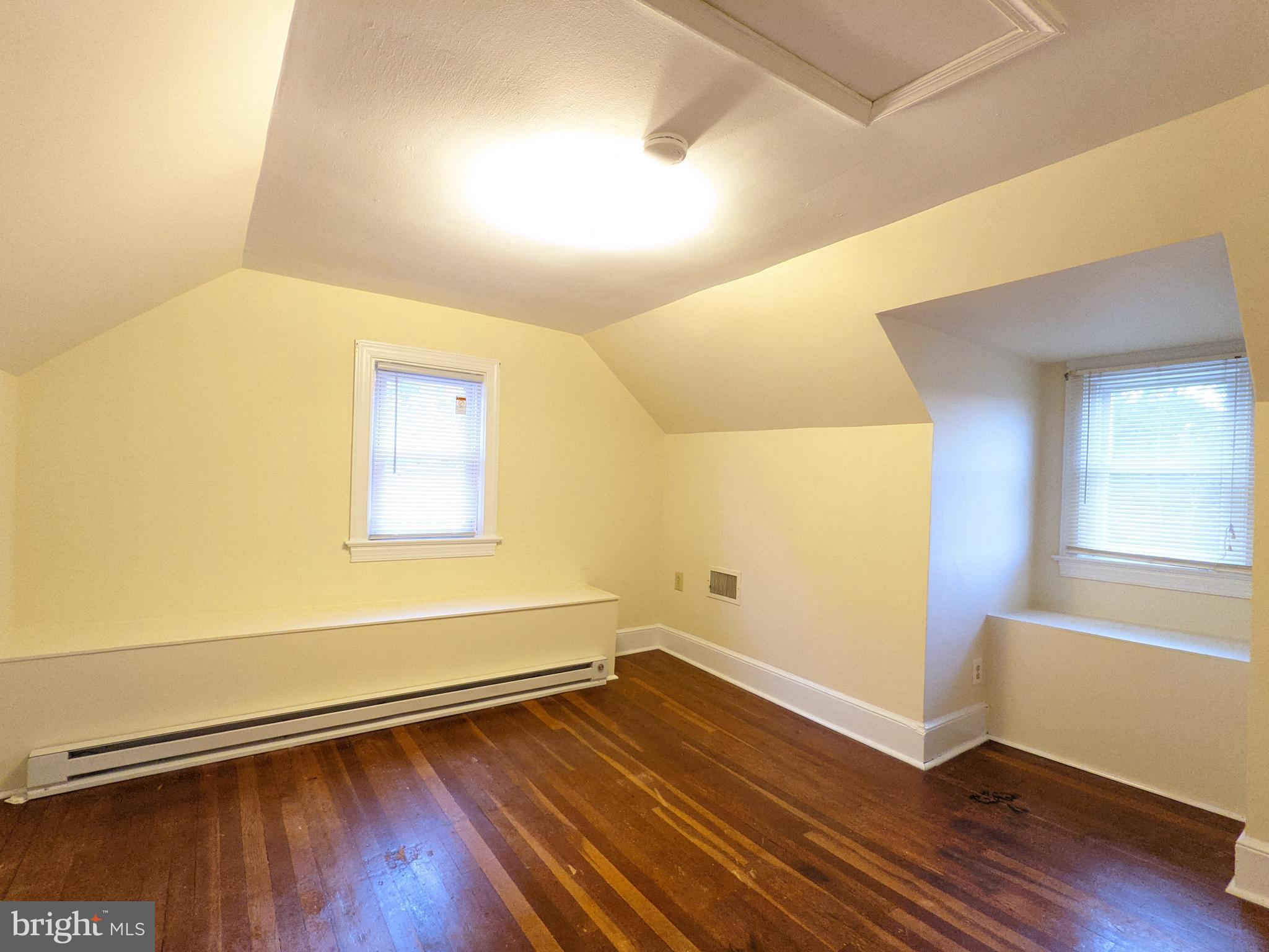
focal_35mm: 16
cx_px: 634
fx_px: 587
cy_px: 476
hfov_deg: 94.5
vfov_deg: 78.1
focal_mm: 2.22
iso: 1095
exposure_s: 1/40
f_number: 2.2
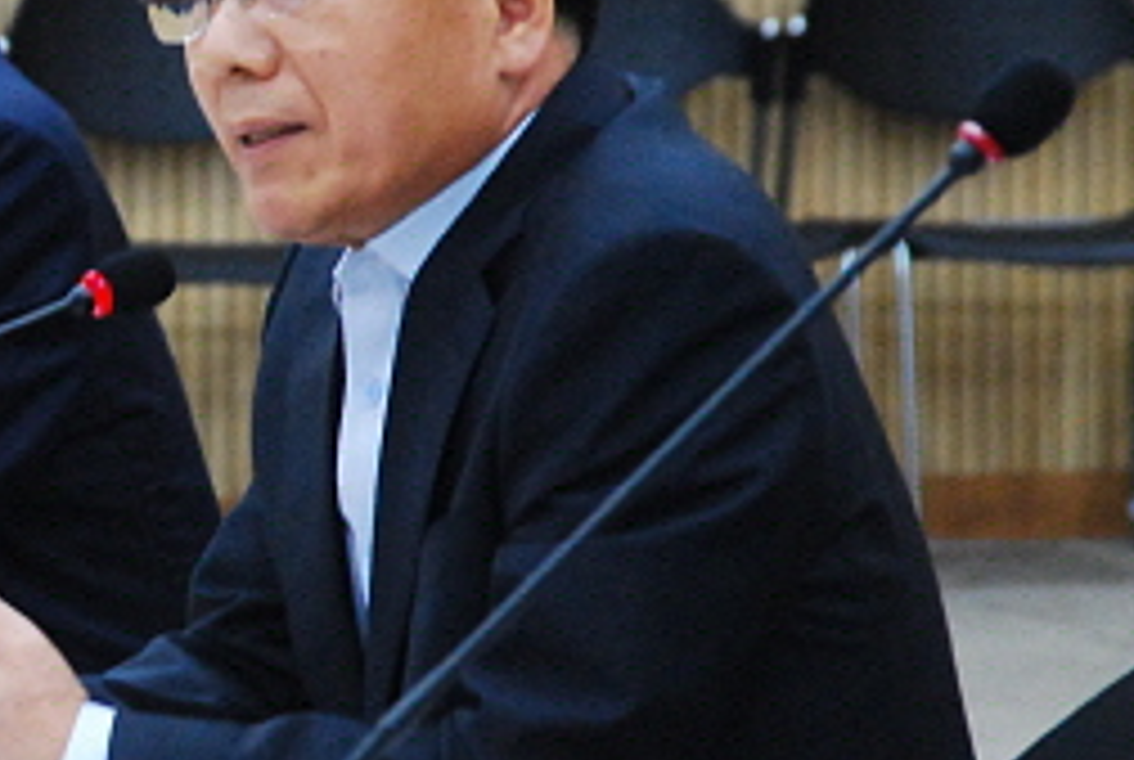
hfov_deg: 4.5
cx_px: -176
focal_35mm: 459
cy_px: 389
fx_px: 14484
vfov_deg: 3.0
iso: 1600
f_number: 6.3
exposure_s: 1/60
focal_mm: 110
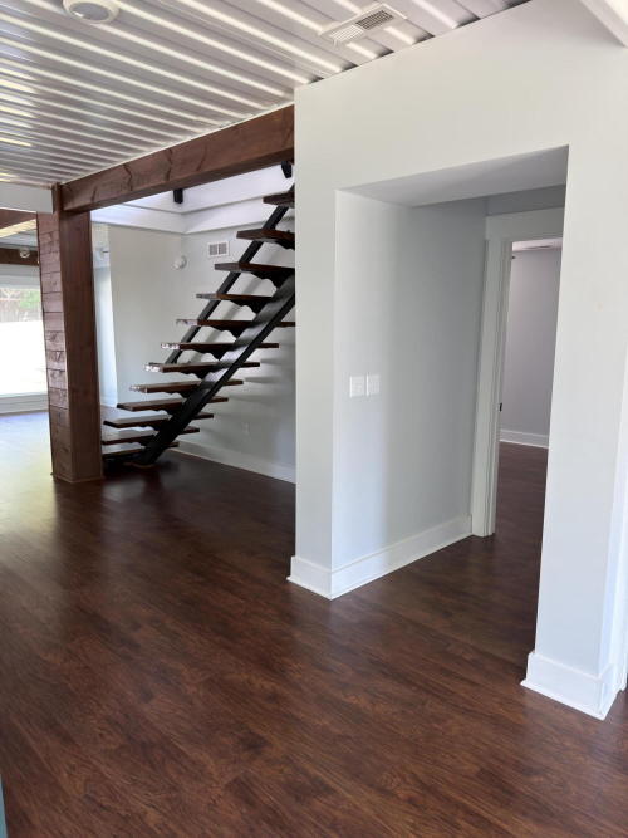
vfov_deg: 71.6
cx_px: 314
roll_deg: -0.6
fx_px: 581
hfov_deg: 56.8
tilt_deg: -9.9
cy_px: 419
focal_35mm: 24
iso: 125
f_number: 1.78
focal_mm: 6.76
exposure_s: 1/60
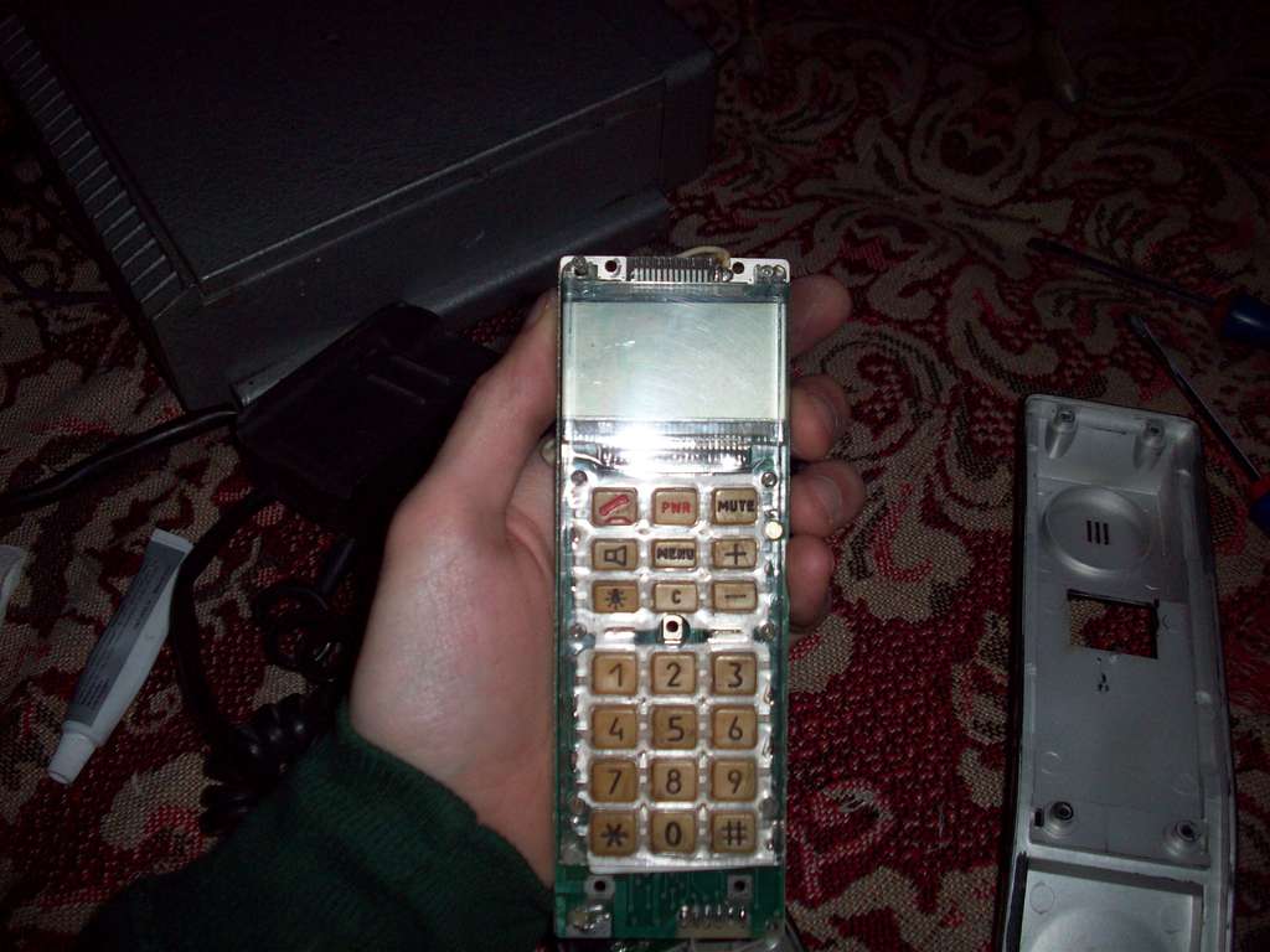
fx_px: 1357
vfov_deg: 38.7
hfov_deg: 50.1
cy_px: 476
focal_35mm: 37
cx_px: 635
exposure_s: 1/45
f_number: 2.8
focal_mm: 6.2
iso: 80
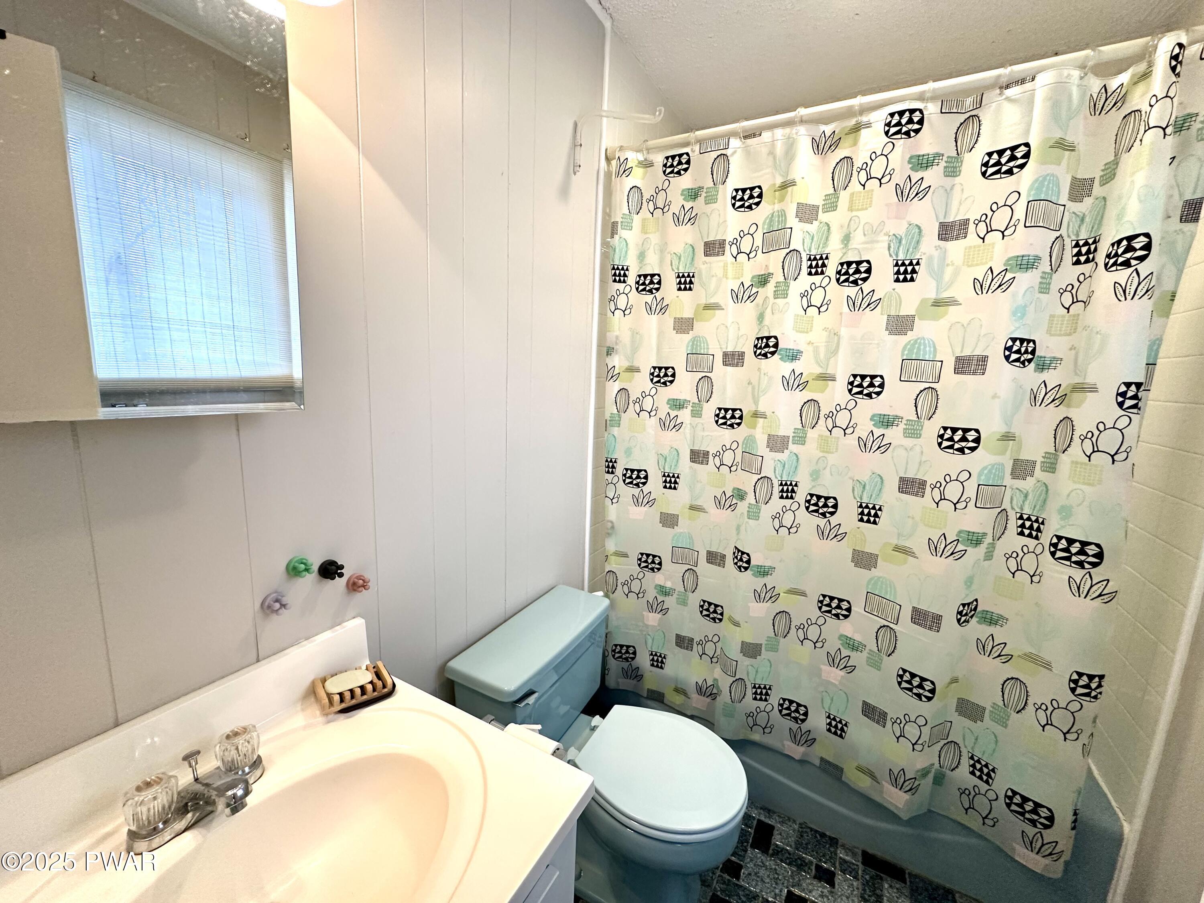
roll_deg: -2.1
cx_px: 602
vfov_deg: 85.7
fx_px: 487
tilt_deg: -8.9
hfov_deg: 102.1
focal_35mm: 14
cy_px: 452
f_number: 2.2
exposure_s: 1/120
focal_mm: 2.22
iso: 250
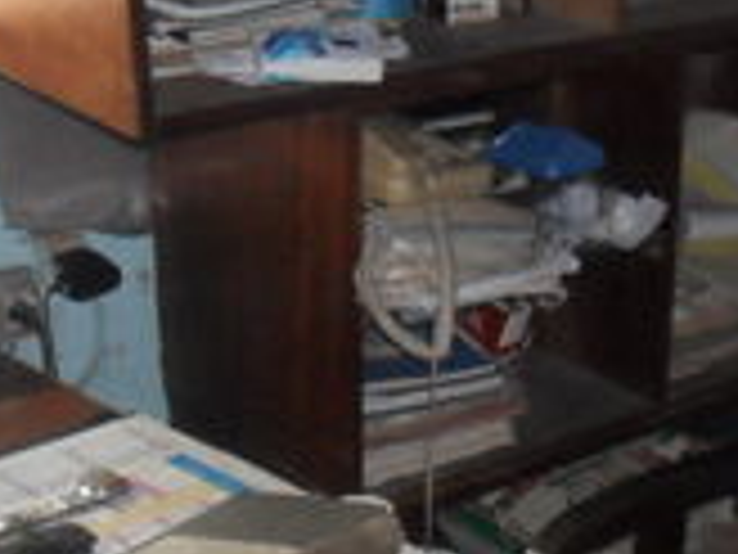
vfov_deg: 16.2
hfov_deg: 21.1
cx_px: 711
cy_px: 513
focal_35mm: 90
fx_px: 1919
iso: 400
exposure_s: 1/45
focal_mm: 6.6
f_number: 4
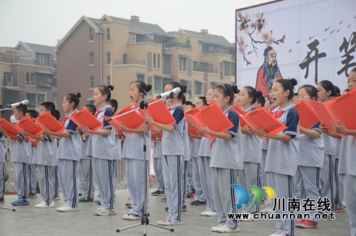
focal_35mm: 90
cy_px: 118
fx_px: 888
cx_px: 178
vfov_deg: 15.1
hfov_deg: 22.7
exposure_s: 1/500
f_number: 5.6
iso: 500
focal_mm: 60
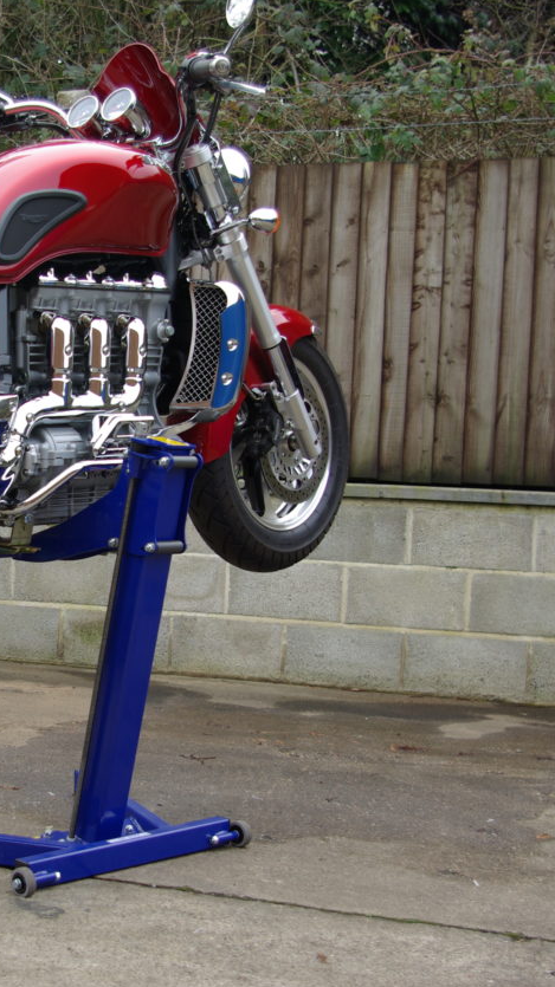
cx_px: 13
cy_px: 495
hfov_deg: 20.5
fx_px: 1493
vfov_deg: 36.6
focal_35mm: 57
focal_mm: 24
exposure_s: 1/60
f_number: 4.5
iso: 100
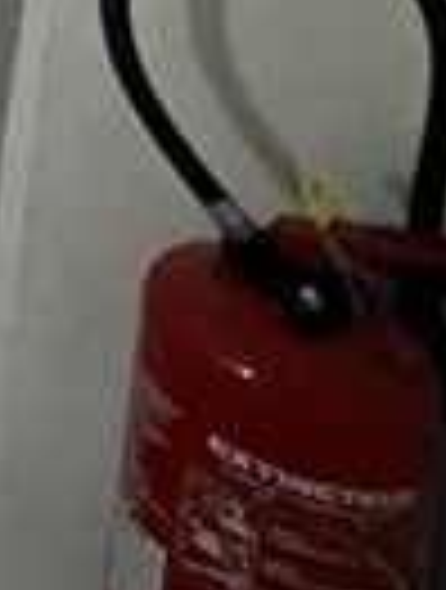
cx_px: -1047
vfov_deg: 16.1
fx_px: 1522
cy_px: -649
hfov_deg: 9.9
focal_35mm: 89
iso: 500
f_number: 1.8
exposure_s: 1/50
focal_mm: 1.57
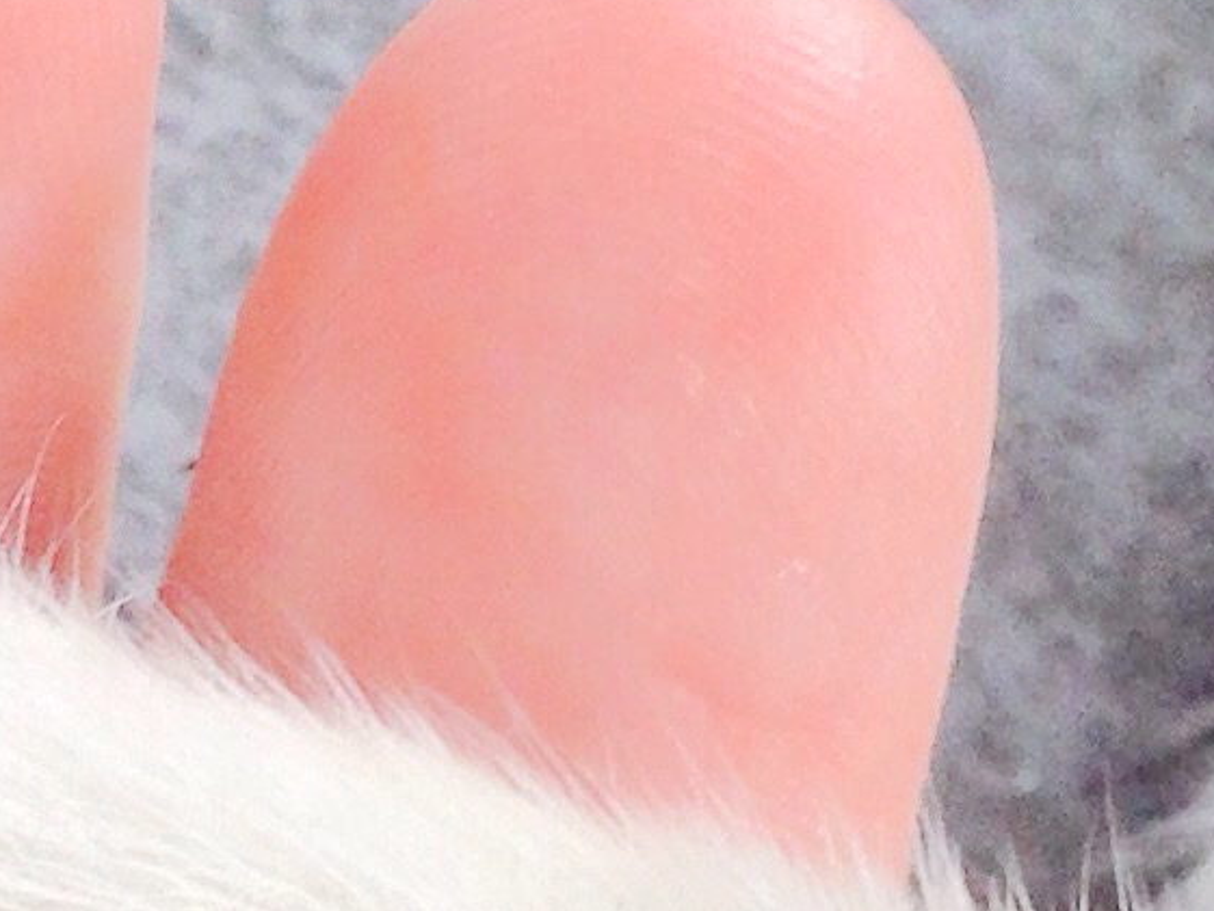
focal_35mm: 192
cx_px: -76
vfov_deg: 7.7
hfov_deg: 10.2
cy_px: 850
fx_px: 6735
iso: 64
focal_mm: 4.12
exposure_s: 1/120
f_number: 2.4
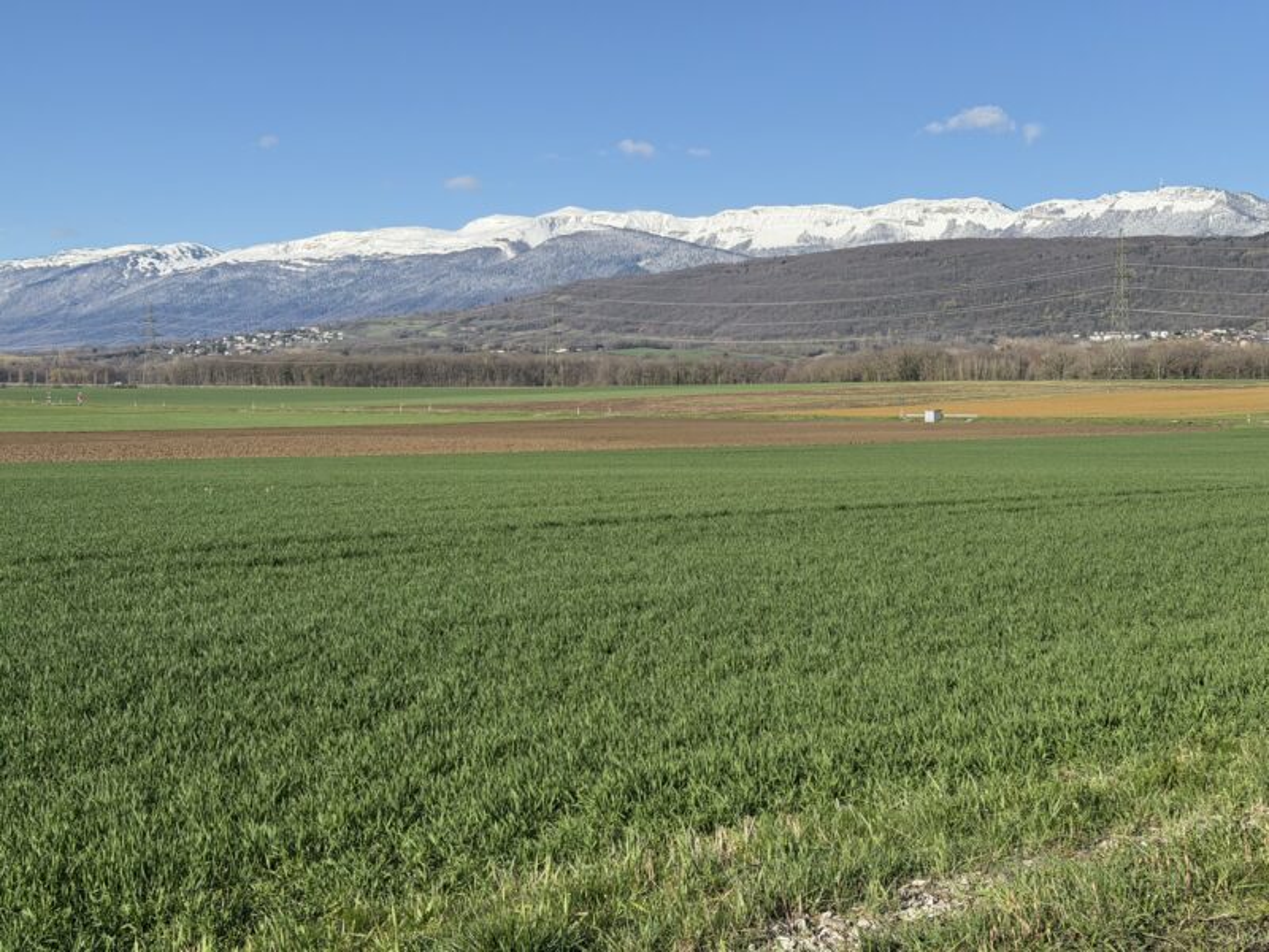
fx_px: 1760
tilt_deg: -2.8
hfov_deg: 39.7
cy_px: 476
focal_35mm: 48
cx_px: 634
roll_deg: +0.1
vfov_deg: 30.3
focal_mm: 6.76
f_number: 1.78
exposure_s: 1/4878
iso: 64
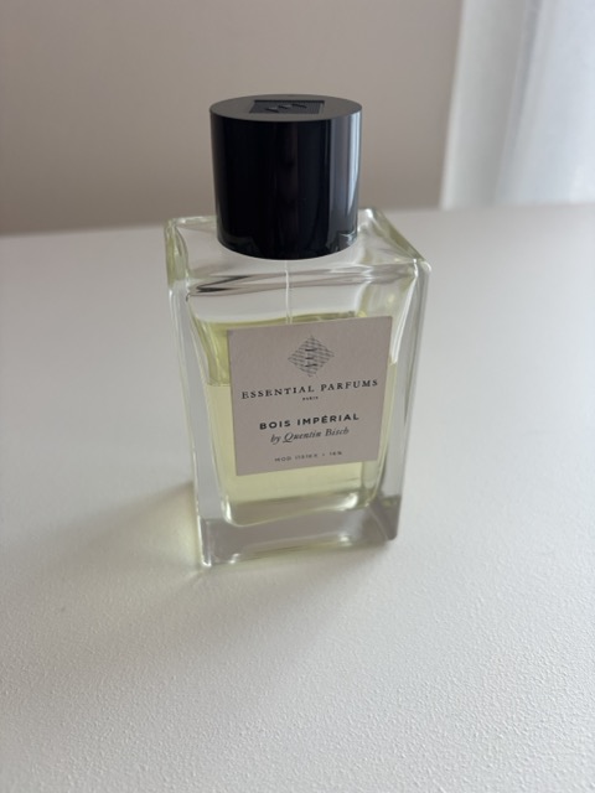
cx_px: 298
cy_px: 396
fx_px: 596
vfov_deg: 67.3
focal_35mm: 26
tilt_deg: -33.7
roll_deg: -1.5
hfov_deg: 53.1
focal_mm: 5.96
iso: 125
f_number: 1.6
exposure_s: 1/82
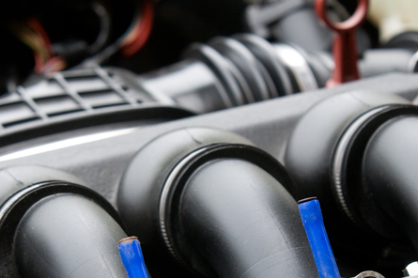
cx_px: 184
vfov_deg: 6.1
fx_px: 2610
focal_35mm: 225
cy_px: 173
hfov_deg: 9.2
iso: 400
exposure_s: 1/250
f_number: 5.6
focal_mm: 92
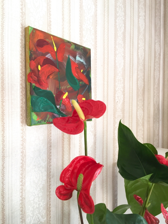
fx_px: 188
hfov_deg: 48.2
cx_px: 84
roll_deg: +0.5
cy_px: 112
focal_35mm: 29
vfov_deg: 61.7
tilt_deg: -0.9
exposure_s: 1/33
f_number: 2.2
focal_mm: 4.15
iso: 64
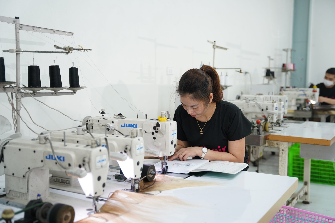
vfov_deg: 31.3
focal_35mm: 43
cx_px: 168
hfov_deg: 45.6
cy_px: 112
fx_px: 398
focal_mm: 42.8
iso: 1000
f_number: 2.8
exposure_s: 1/250
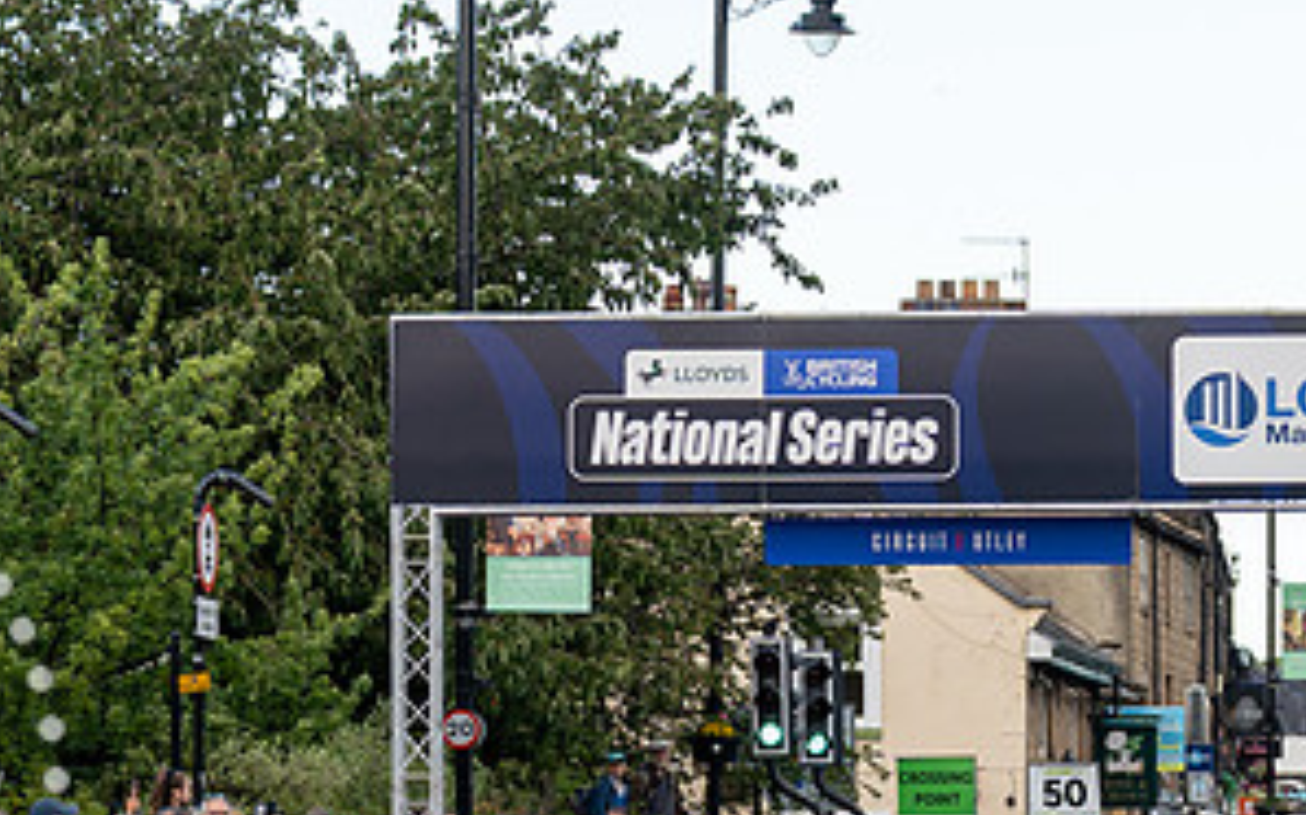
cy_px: 1130
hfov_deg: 9.0
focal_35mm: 232
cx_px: 955
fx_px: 8254
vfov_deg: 5.6
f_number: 3.2
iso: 250
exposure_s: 1/1000
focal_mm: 70
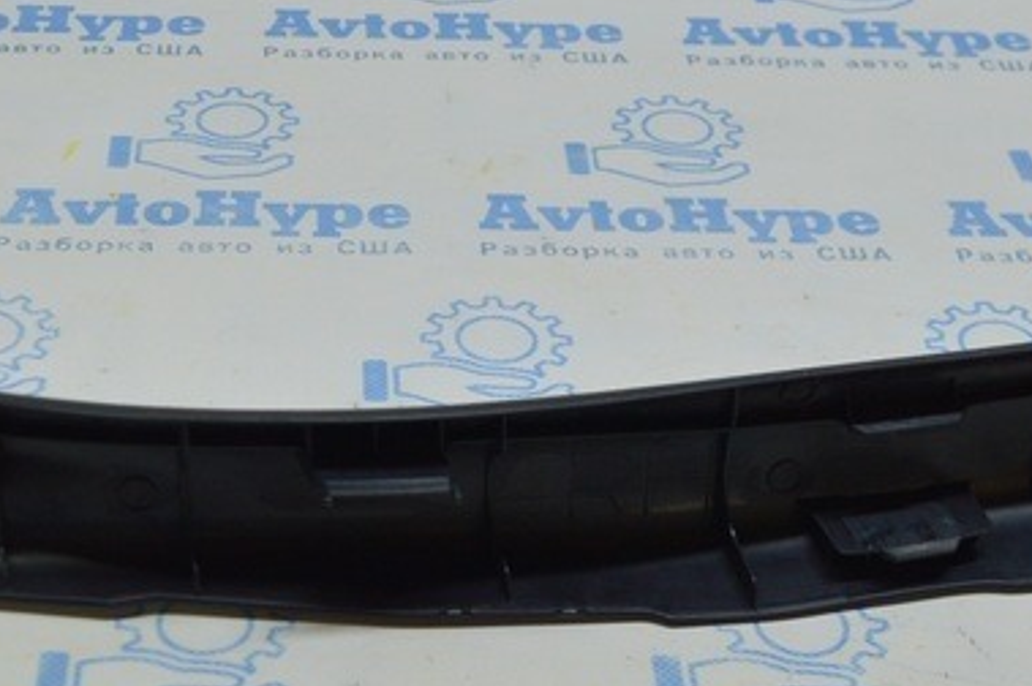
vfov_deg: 16.7
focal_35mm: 81
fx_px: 2320
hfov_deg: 25.0
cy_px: 508
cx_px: 365
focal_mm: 20
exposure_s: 1/125
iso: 400
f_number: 3.5
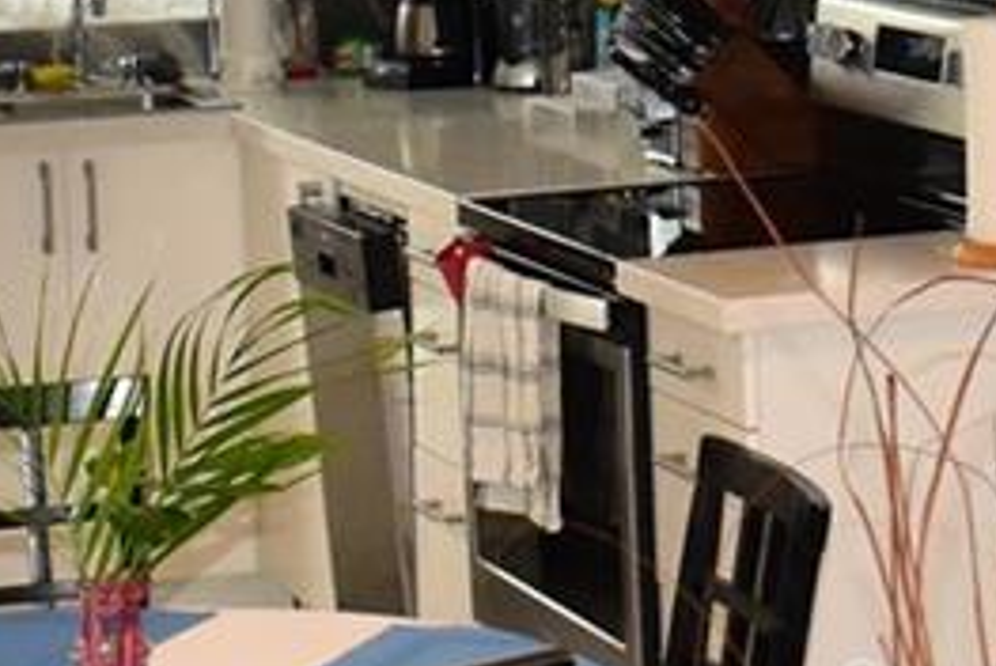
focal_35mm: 164
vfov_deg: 8.3
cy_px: -185
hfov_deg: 12.4
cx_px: 1019
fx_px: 4542
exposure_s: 1/60
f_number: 5
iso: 1800
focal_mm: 18
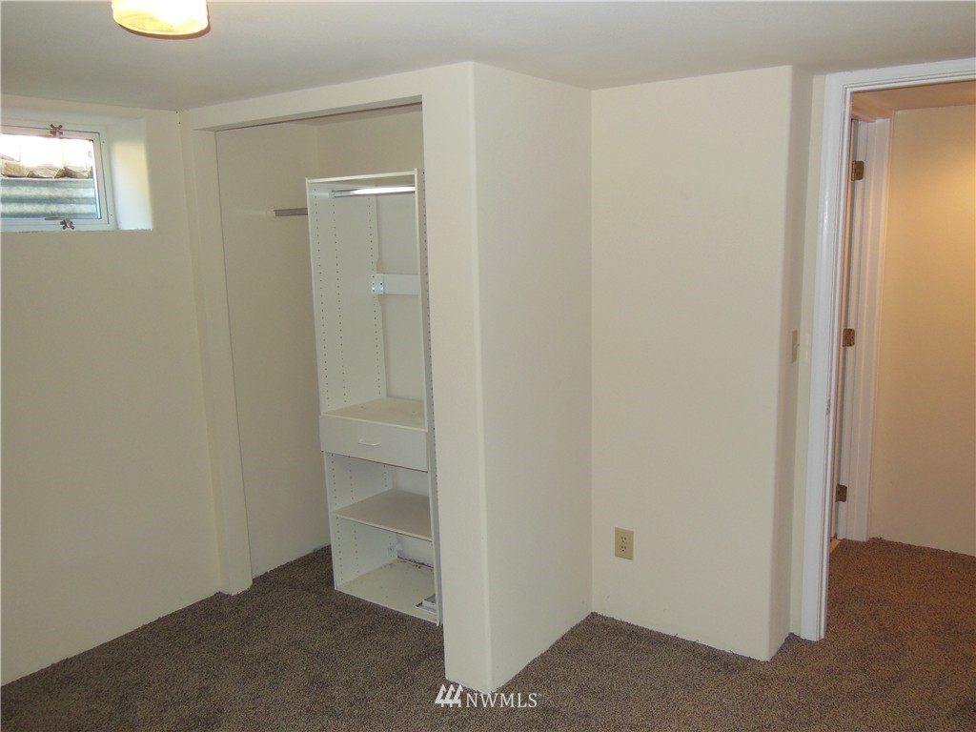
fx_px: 818
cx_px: 488
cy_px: 366
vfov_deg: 48.2
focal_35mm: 29
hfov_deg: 61.7
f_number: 3.7
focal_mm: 5.2
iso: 200
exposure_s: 1/25
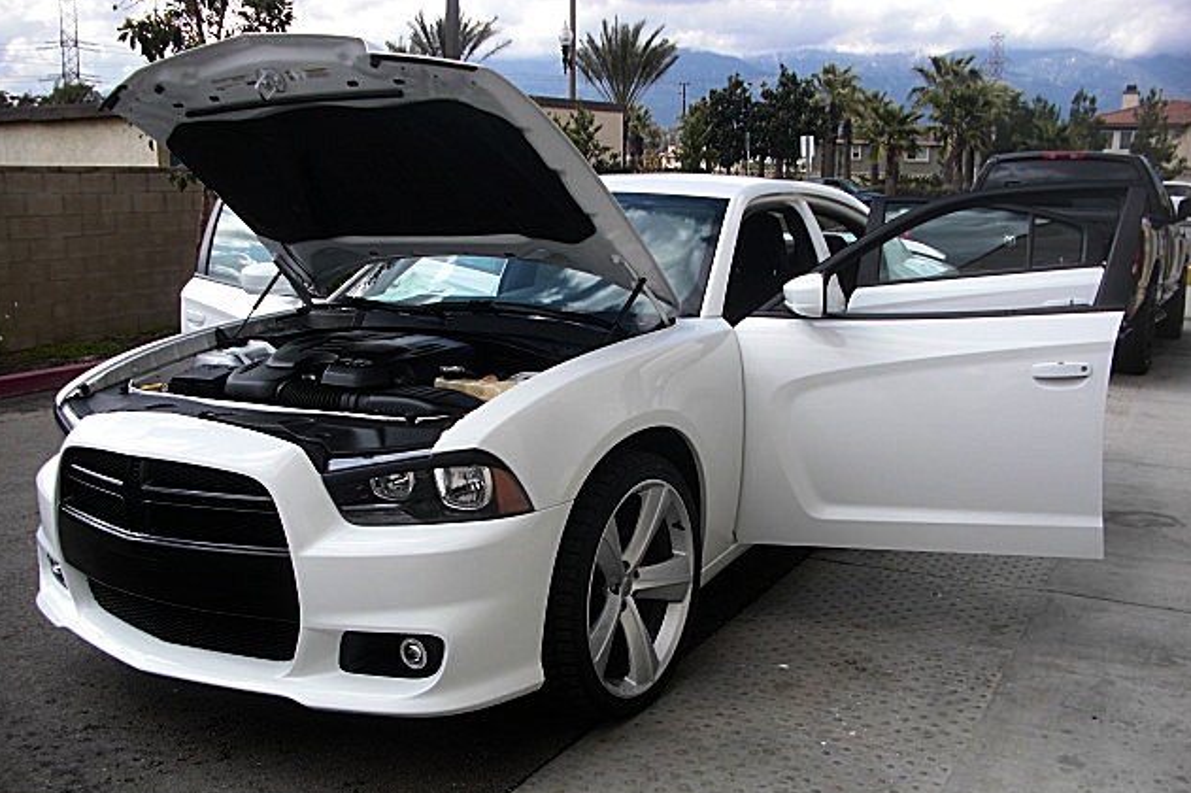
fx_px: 1256
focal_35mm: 38
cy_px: 451
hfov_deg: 50.7
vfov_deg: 35.0
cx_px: 595
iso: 50
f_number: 2.8
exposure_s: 1/640
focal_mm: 6.3
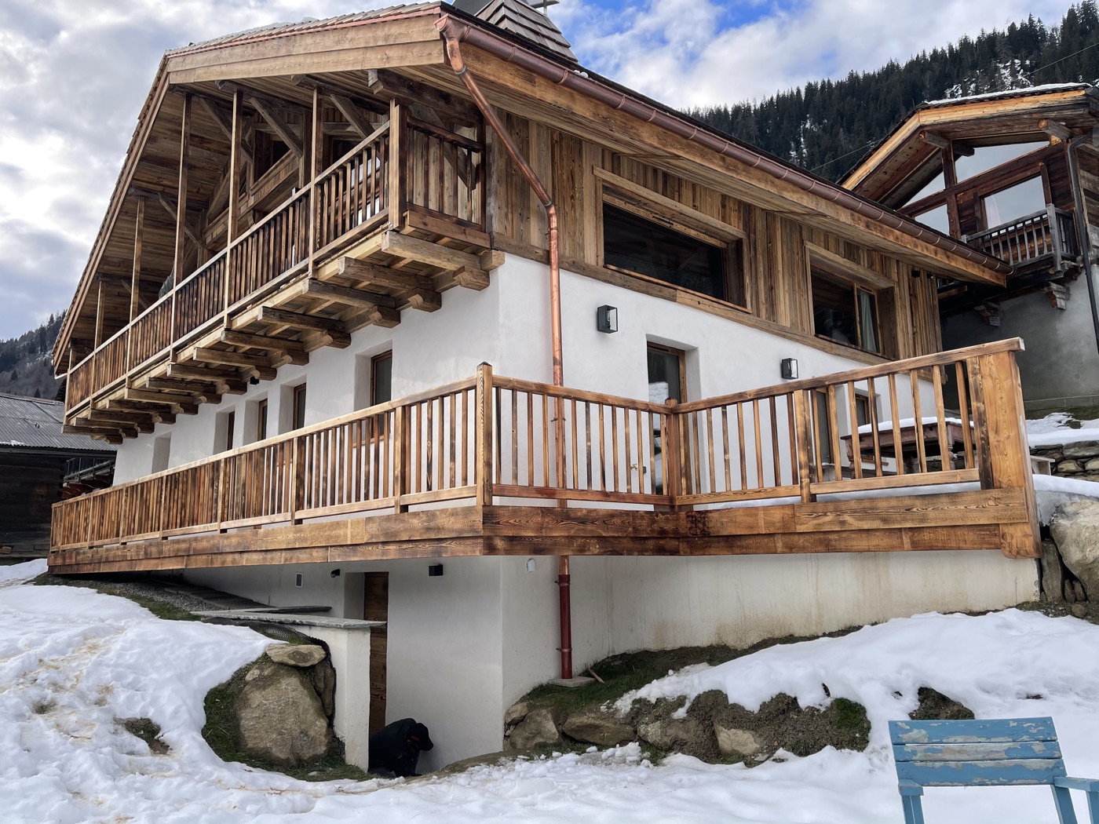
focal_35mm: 26
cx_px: 550
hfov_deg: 67.3
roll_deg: +1.7
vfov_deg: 53.1
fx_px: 825
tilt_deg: +9.3
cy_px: 412
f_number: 1.6
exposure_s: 1/692
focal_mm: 5.1
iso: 32
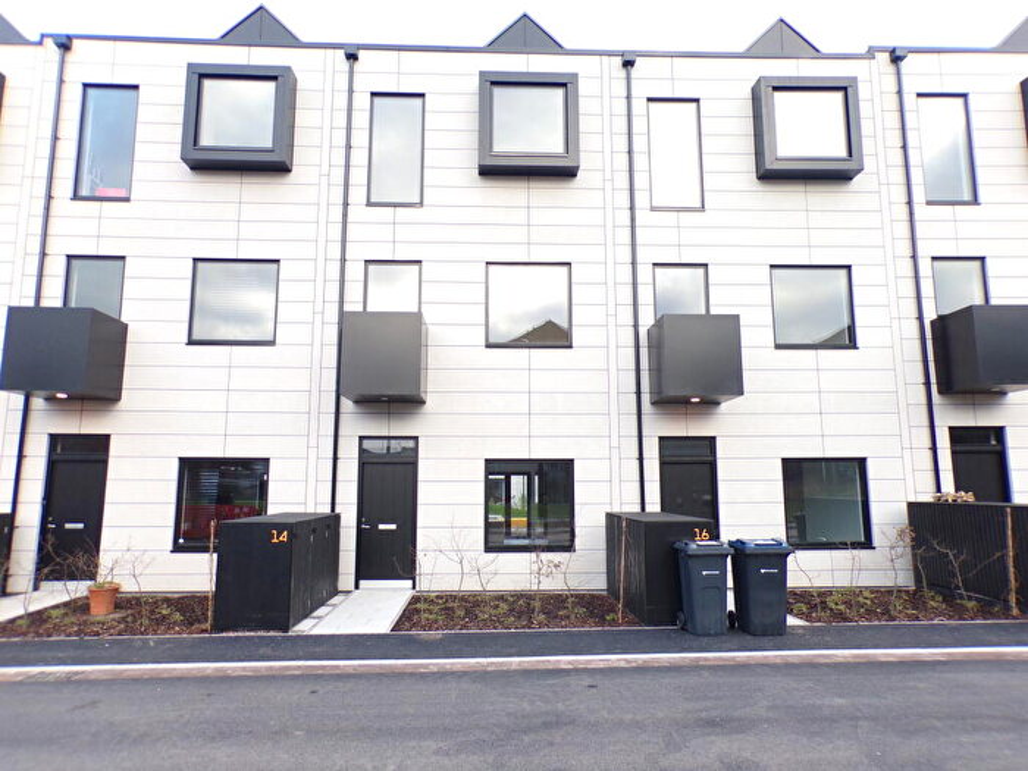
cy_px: 386
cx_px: 514
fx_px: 713
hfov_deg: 71.6
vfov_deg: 56.8
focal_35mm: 24
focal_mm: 4.3
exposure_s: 1/60
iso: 80
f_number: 3
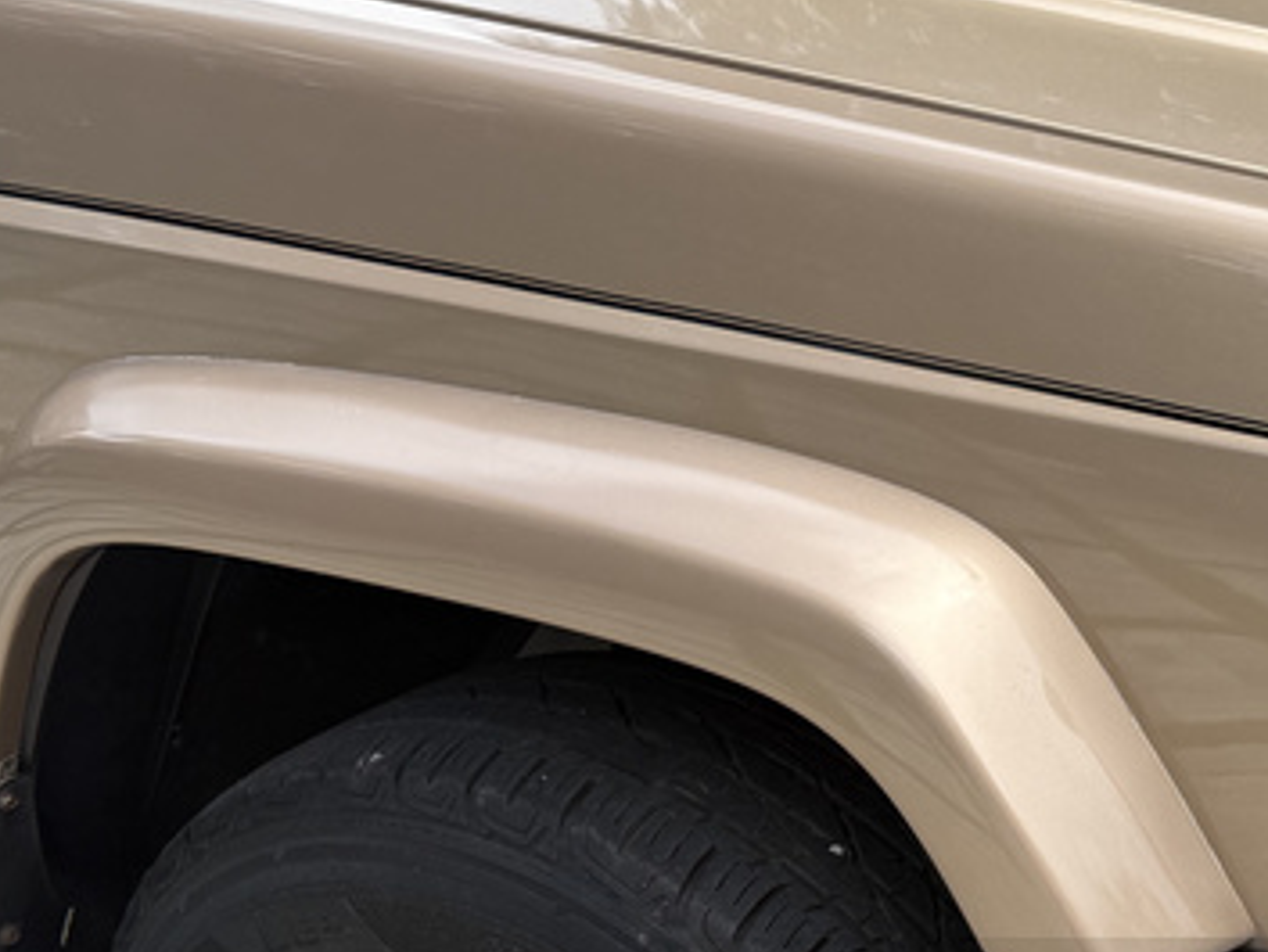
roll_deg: +1.8
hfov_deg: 27.1
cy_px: 621
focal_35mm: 68
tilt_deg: -24.0
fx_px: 2492
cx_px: 1232
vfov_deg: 21.6
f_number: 1.78
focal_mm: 6.76
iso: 80
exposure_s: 1/1271
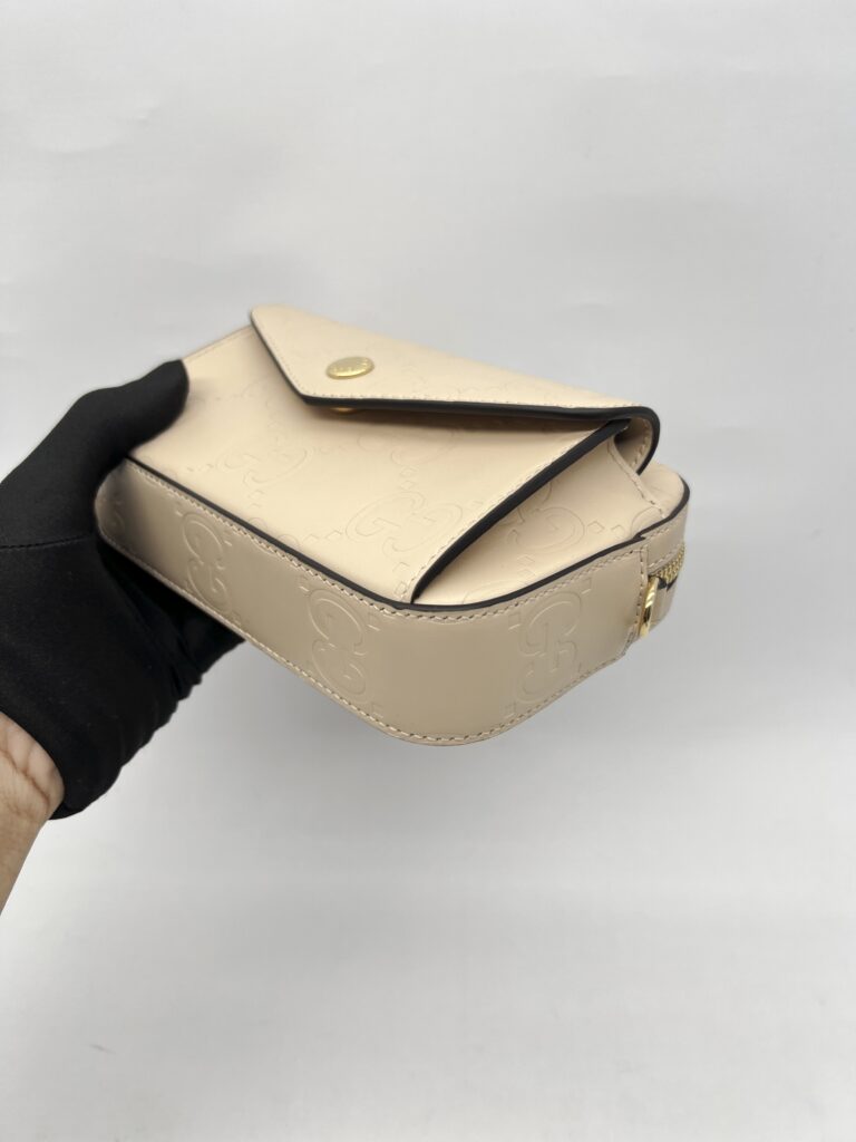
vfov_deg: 67.3
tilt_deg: -31.4
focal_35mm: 26
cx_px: 428
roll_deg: +2.0
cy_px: 571
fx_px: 857
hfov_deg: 53.1
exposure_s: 1/106
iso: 32
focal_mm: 5.7
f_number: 1.5
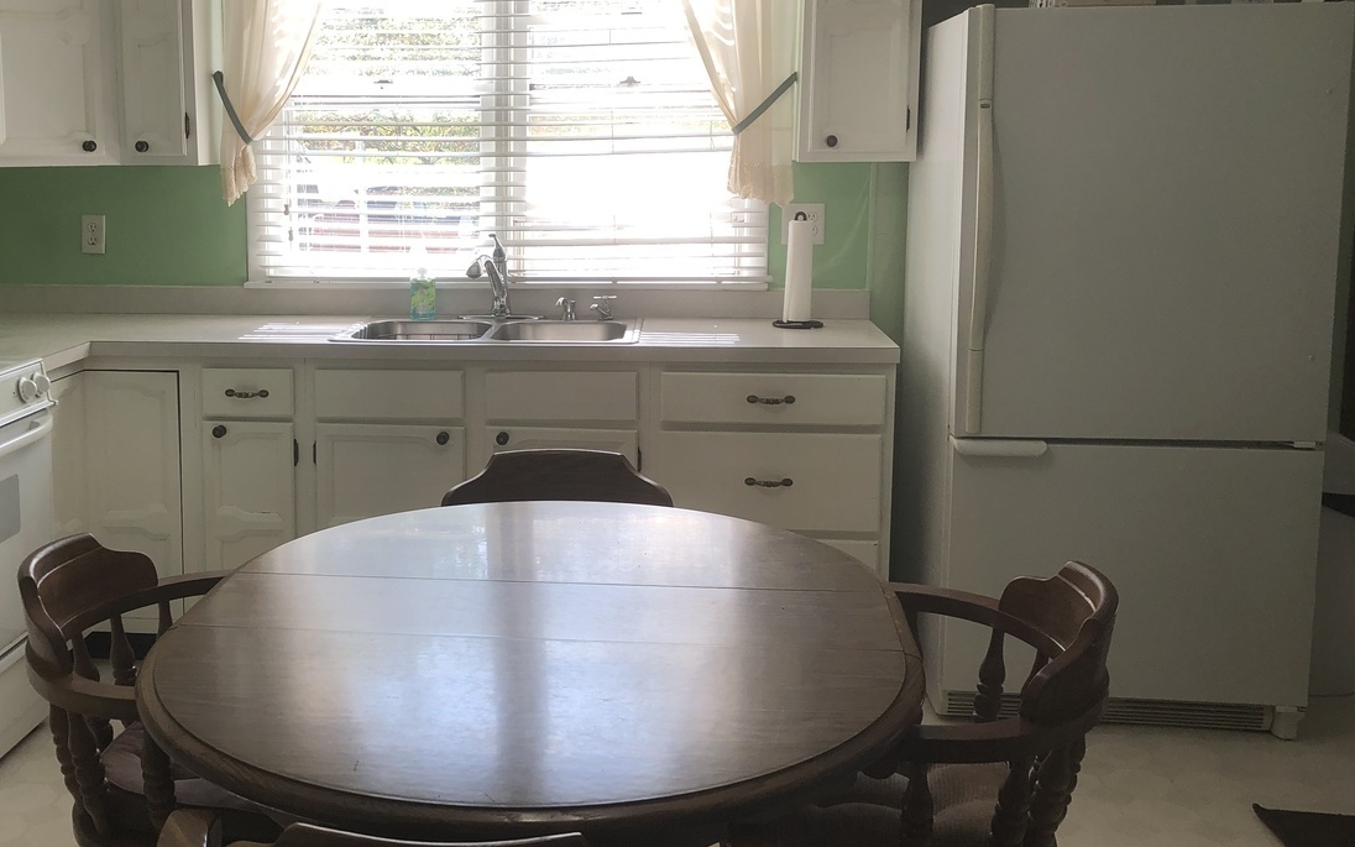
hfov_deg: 49.8
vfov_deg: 32.7
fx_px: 1440
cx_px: 487
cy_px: 338
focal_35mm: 39
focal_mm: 3.99
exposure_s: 1/191
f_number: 1.8
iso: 20
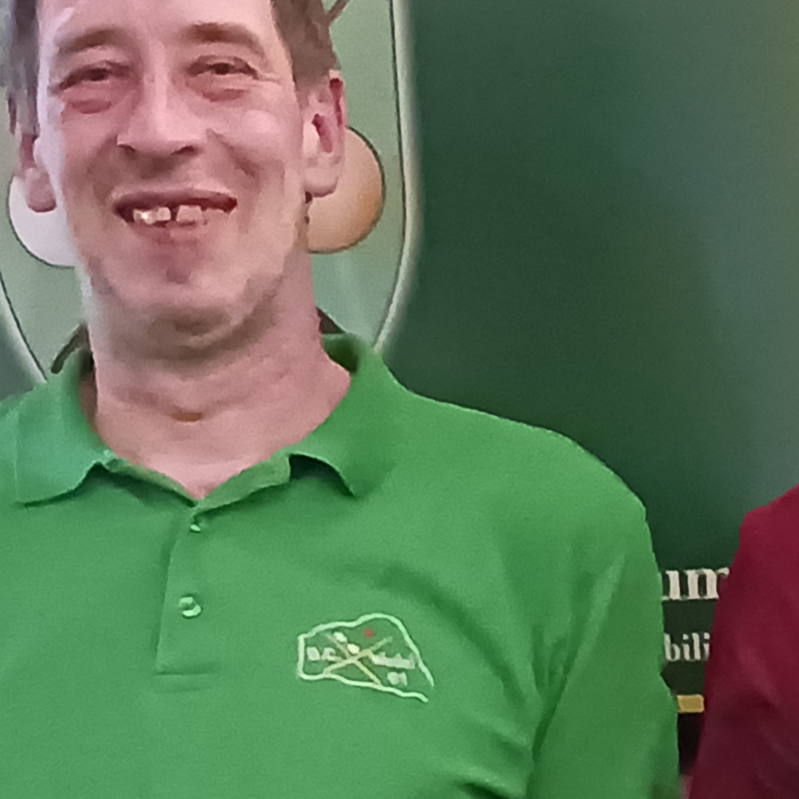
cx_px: 1551
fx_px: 4022
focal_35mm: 154
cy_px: 1035
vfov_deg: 11.1
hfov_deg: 10.5
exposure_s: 1/16.7
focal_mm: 4
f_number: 1.8
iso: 2000
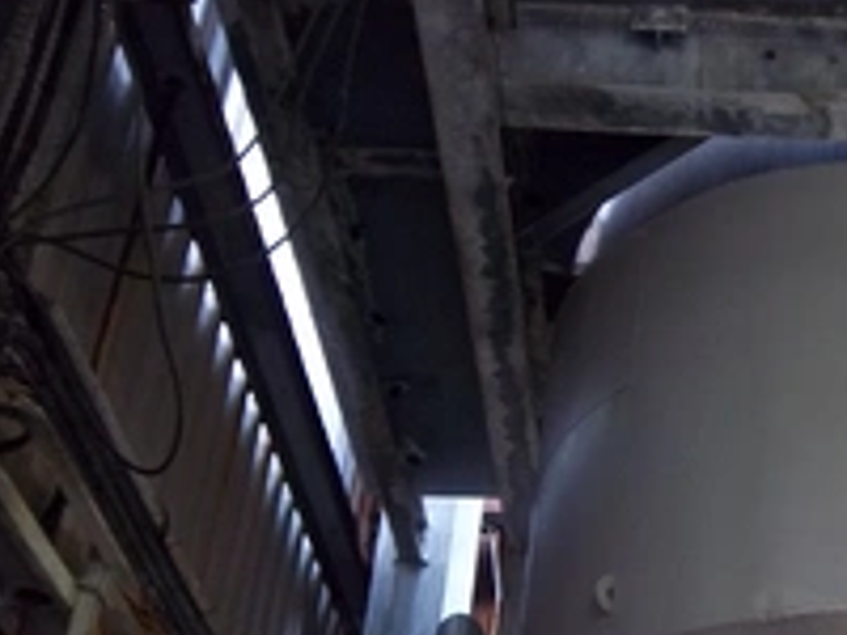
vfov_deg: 20.8
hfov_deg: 26.4
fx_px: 1713
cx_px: 834
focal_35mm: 70
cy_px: 487
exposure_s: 1/8
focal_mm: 6.17
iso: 180
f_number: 3.86
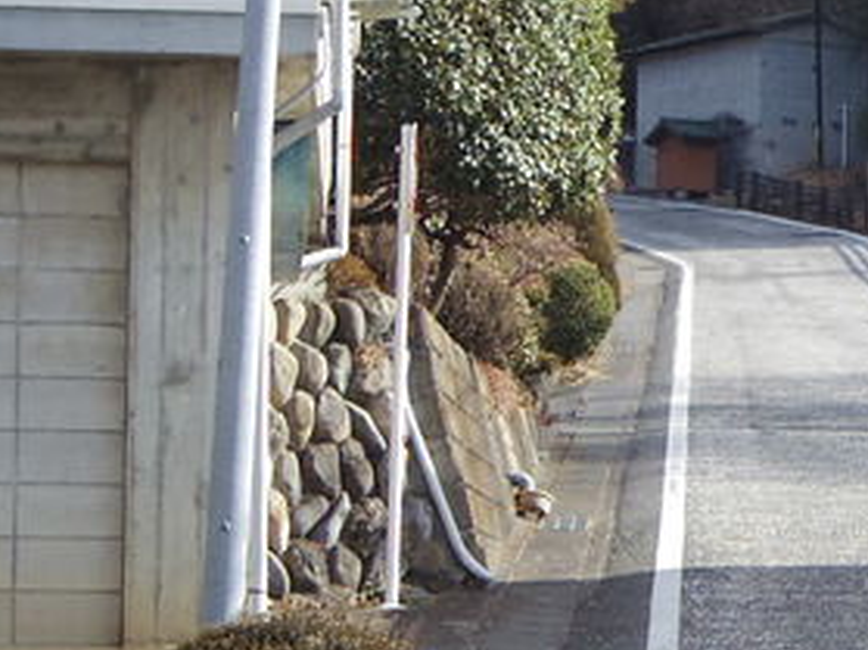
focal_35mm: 202
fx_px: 5063
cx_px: 1260
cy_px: 417
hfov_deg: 9.5
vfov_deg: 7.3
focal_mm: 8.5
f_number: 3.2
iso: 125
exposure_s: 1/800
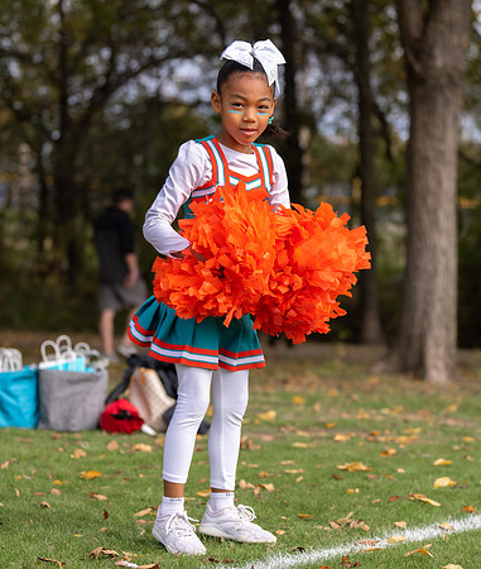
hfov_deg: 15.3
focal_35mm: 104
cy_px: 300
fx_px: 1791
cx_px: 236
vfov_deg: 18.0
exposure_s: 1/1600
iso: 100
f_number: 2.8
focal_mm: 70
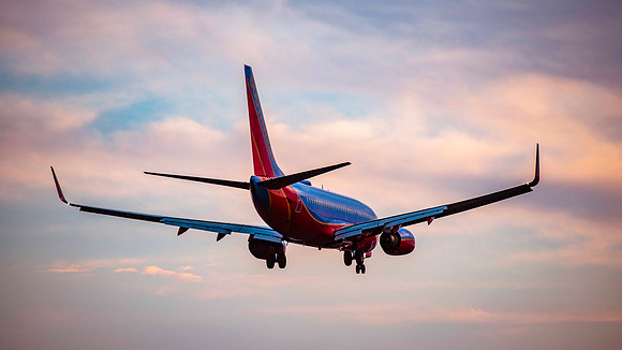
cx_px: 304
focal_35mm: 214
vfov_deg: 5.7
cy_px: 212
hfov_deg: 10.1
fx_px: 3529
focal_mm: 200
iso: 400
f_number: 4
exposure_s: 1/500
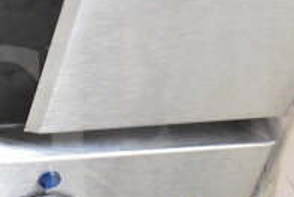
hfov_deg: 8.4
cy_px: 165
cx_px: -46
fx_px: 1971
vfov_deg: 5.7
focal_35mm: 241
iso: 6400
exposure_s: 1/160
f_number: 6.3
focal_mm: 52
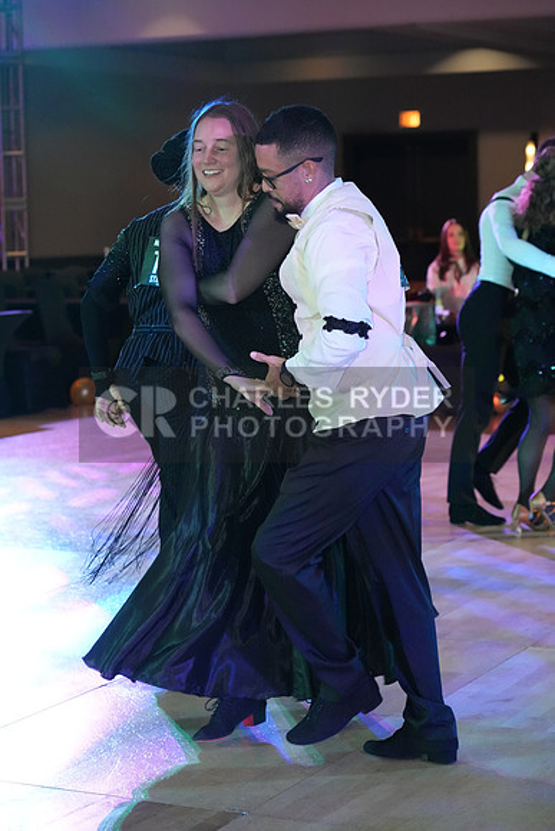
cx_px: 278
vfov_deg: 24.5
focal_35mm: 83
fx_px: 1918
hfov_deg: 16.5
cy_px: 416
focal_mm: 83
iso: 6400
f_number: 5
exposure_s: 1/250
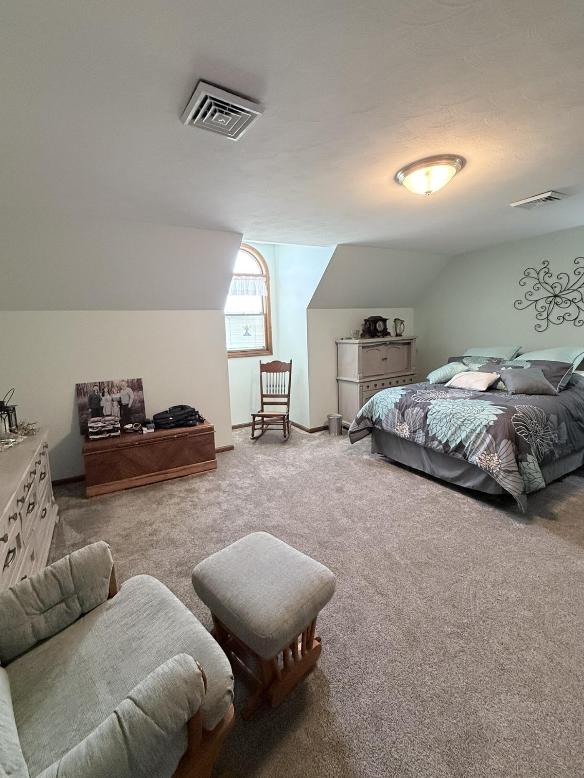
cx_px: 274
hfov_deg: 81.7
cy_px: 373
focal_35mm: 15
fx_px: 337
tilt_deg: -6.1
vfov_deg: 98.1
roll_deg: +1.2
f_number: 2.2
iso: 500
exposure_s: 1/120
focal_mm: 2.22
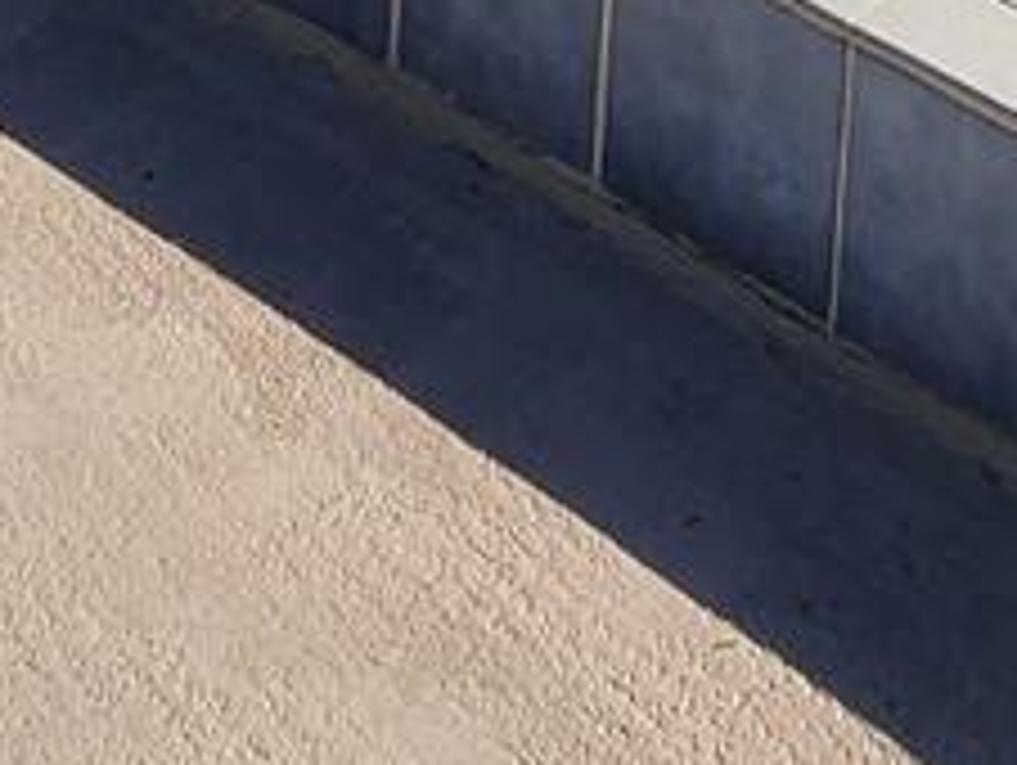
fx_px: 2706
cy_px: -1530
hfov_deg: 21.3
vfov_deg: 10.8
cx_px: 477
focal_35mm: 92
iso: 50
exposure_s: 1/3747
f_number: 2.2
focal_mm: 2.2
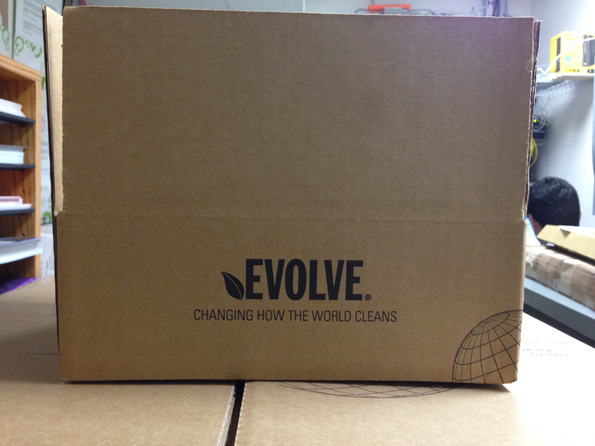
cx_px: 298
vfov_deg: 42.9
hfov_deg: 55.4
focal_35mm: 33
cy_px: 223
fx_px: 567
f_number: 2.4
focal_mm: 4.12
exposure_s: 1/20
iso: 200
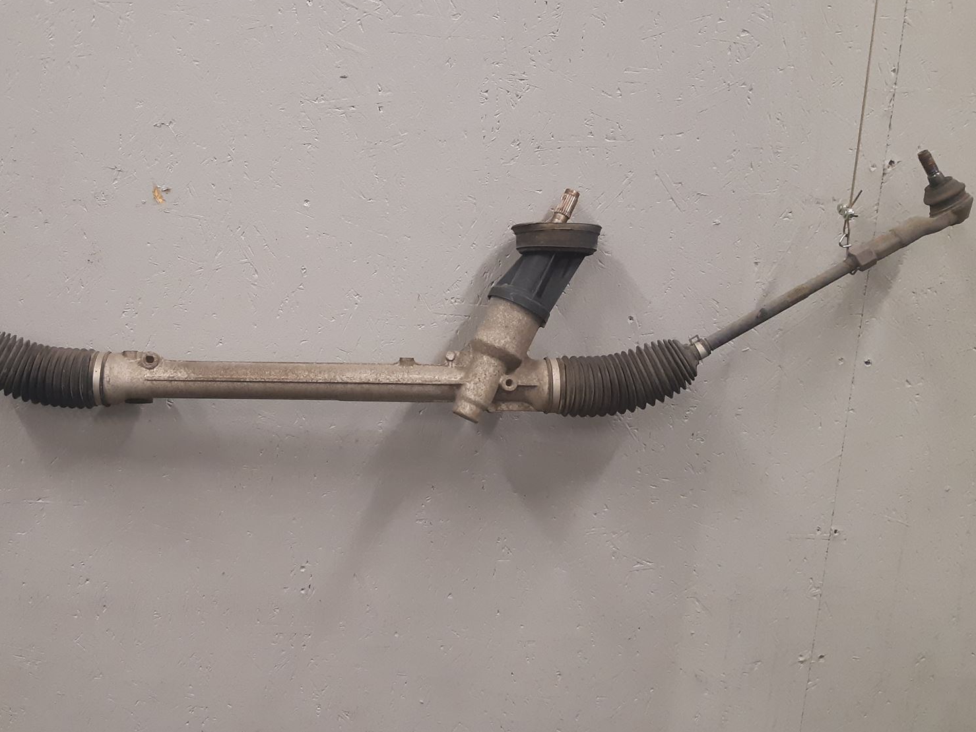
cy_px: 330
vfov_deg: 39.6
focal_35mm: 36
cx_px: 315
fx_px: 1015
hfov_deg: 50.3
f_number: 1.7
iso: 200
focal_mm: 3.93
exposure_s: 1/50
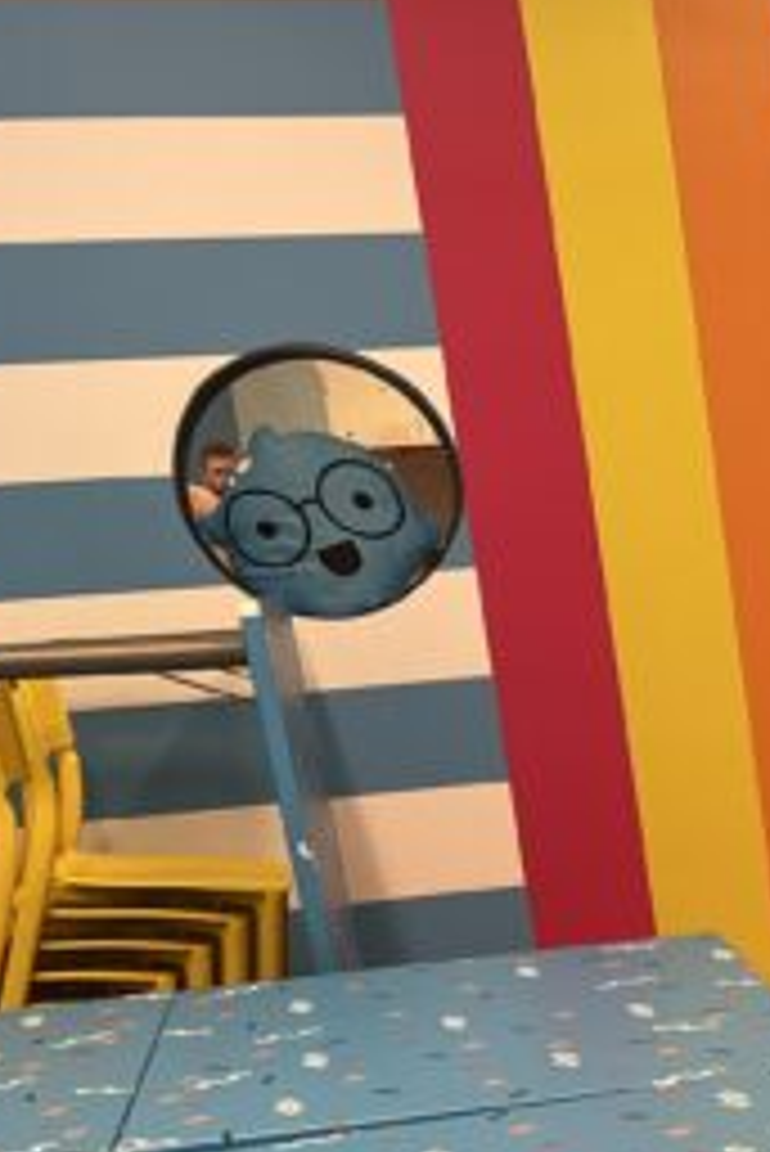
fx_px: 2595
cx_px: 1373
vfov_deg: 24.1
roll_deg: +3.6
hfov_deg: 14.8
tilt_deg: -14.9
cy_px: 1116
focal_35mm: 81
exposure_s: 1/100
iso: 80
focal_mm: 5.7
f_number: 1.5
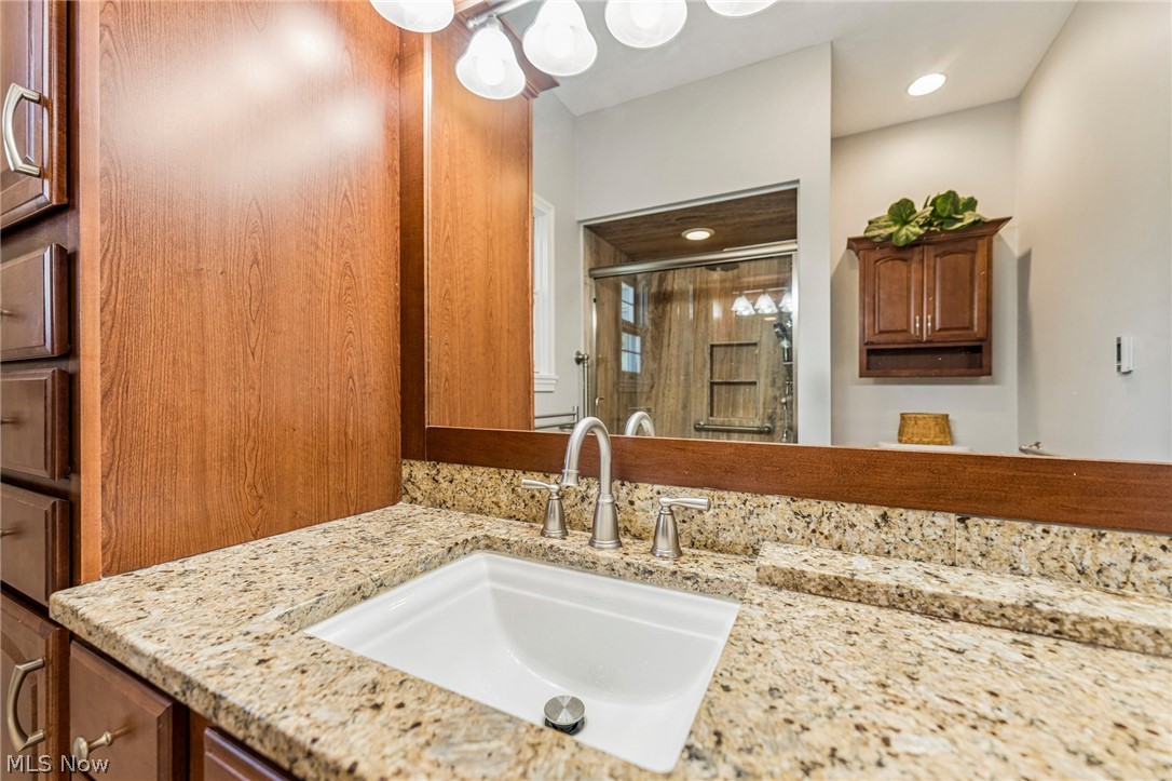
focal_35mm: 14
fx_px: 456
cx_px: 586
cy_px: 390
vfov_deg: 81.2
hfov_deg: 104.3
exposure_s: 1/40
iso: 200
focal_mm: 14
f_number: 3.5
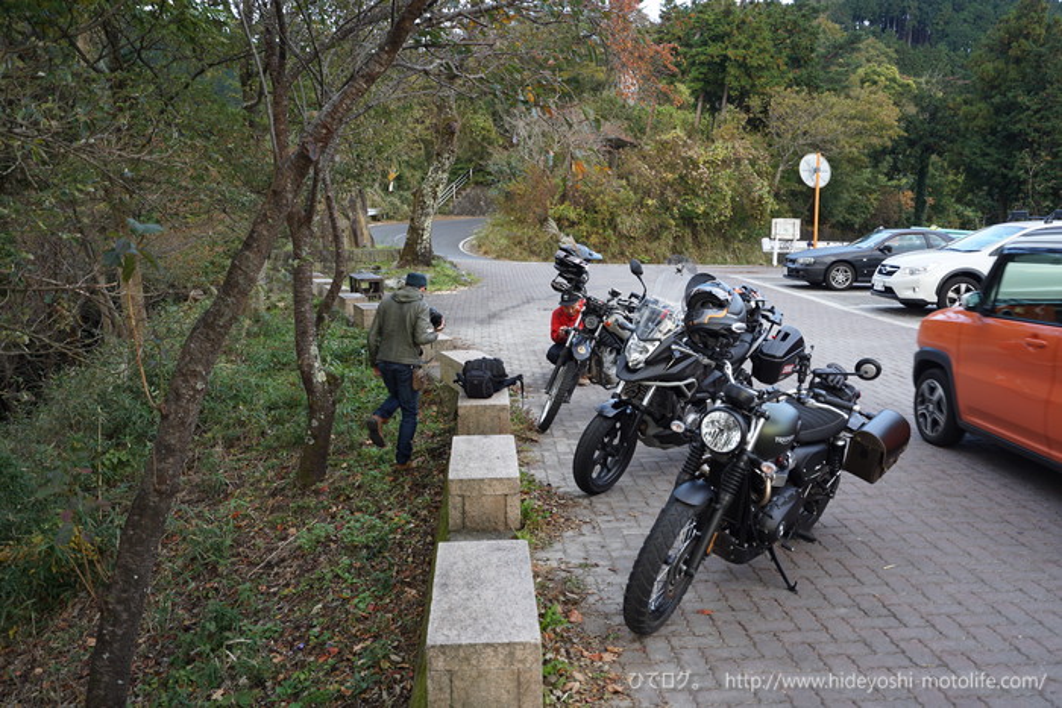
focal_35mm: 33
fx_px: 974
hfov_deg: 57.2
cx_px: 531
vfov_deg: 40.0
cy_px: 354
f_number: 4
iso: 100
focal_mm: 33
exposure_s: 1/80
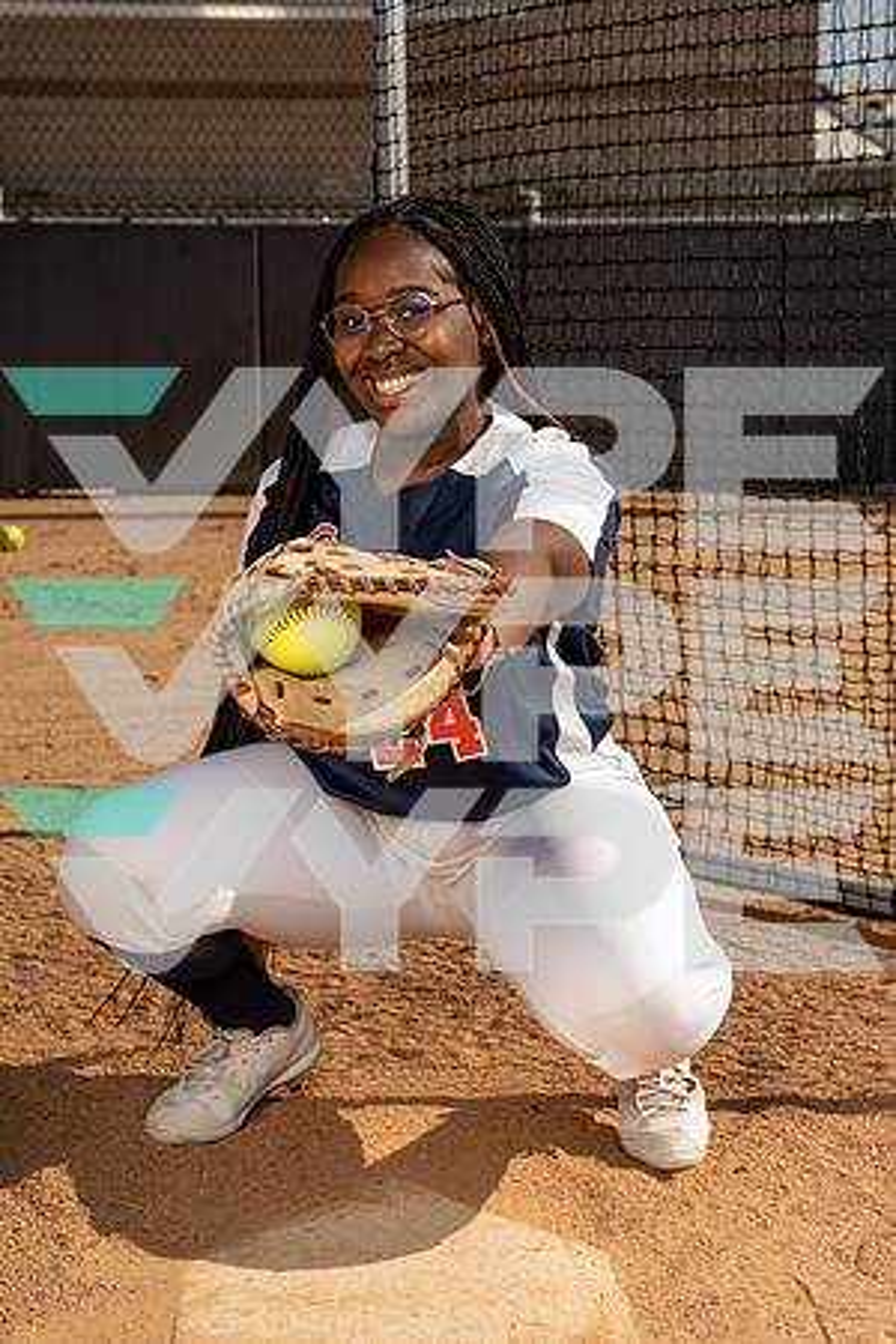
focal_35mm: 70
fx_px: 2613
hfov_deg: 19.5
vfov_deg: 28.8
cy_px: 672
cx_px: 448
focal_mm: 70
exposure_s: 1/250
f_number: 8
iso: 64
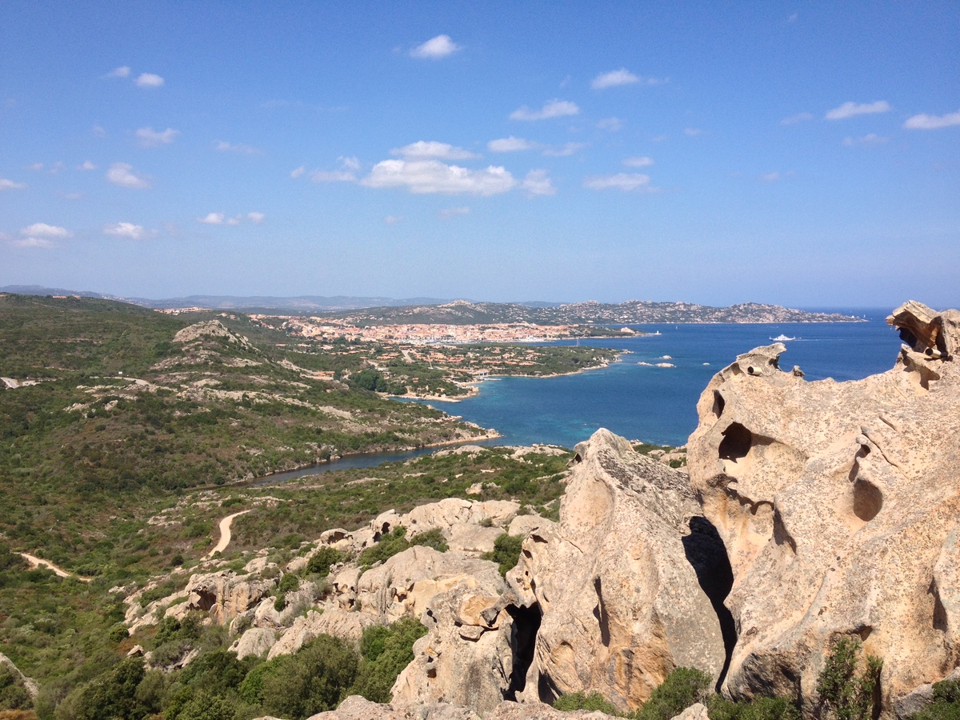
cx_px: 480
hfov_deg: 52.6
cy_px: 360
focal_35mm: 35
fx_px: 971
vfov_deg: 40.7
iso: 50
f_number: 2.4
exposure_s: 1/1727
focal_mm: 4.28
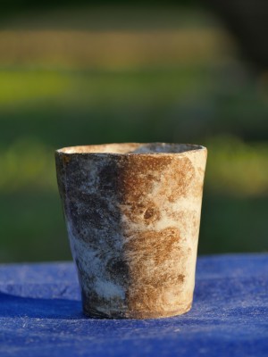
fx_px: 1899
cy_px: 178
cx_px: 134
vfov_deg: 10.7
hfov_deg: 8.1
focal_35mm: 184
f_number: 5.4
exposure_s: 1/125
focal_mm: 92
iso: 200
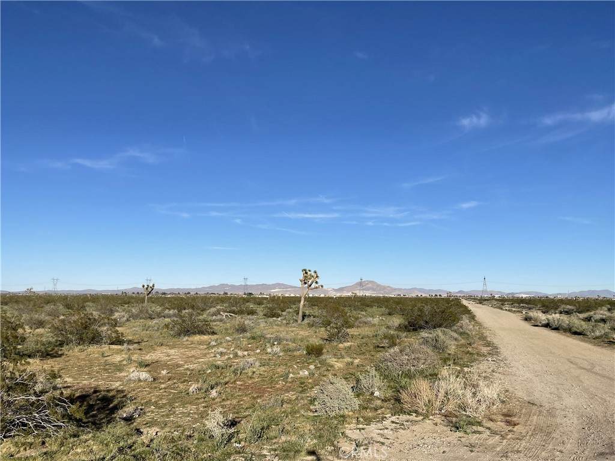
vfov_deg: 53.1
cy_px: 230
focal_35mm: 26
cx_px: 308
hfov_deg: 67.3
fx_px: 462
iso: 32
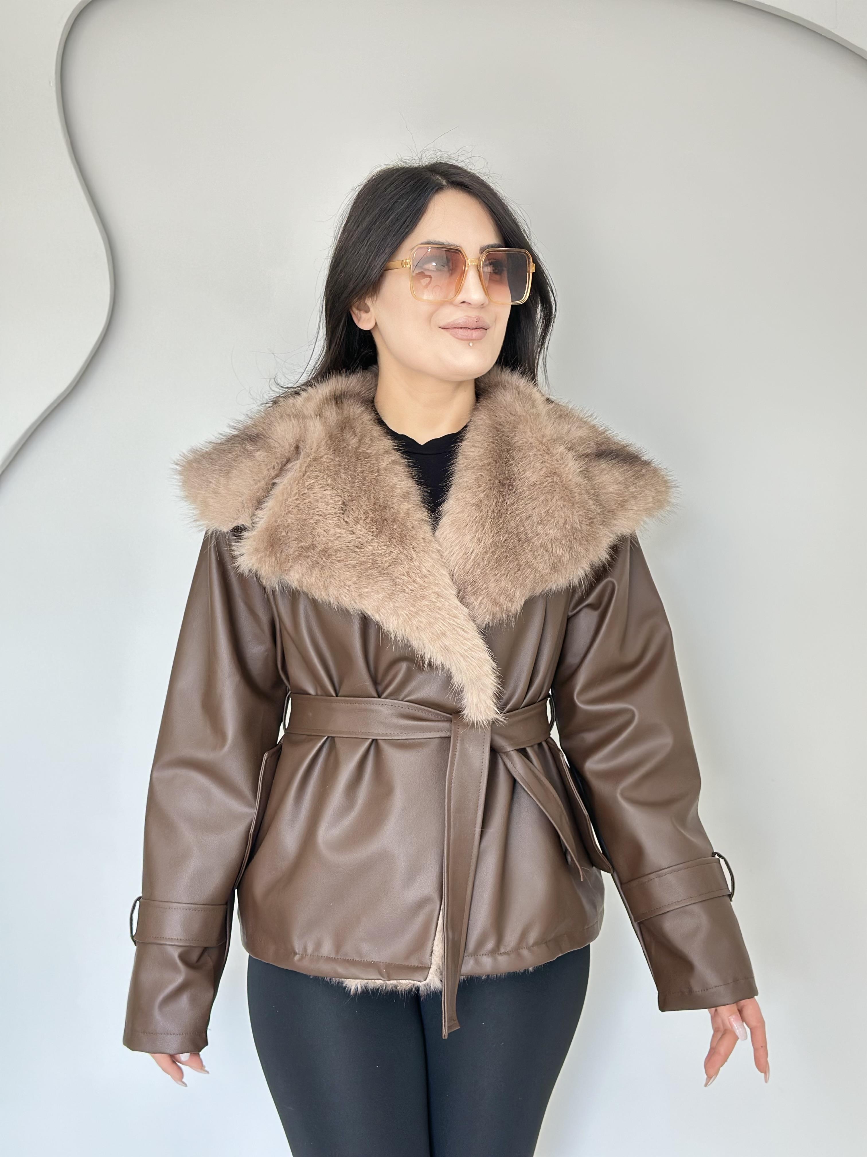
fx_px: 1603
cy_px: 578
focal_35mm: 48
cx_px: 434
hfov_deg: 30.3
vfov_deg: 39.7
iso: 125
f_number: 1.78
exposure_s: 1/67
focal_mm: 6.86
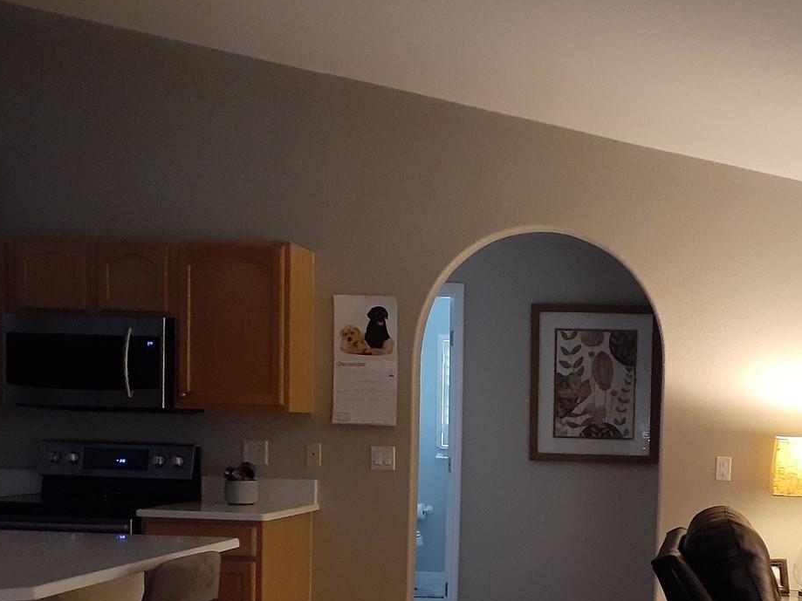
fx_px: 1089
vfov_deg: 30.1
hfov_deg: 39.2
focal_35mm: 47
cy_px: 487
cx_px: 616
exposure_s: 1/24
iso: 800
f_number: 1.9
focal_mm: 3.6
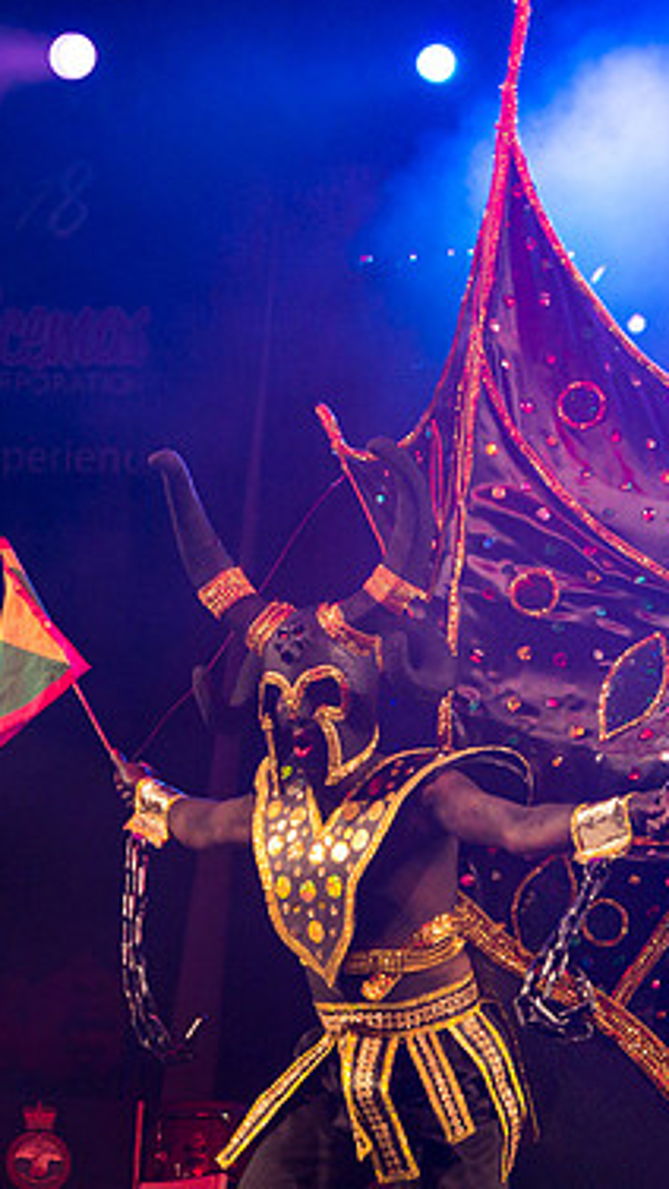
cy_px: 720
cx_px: 391
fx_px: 6277
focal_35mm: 199
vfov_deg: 10.8
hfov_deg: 6.1
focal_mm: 98
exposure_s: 1/320
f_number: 5.6
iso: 2500
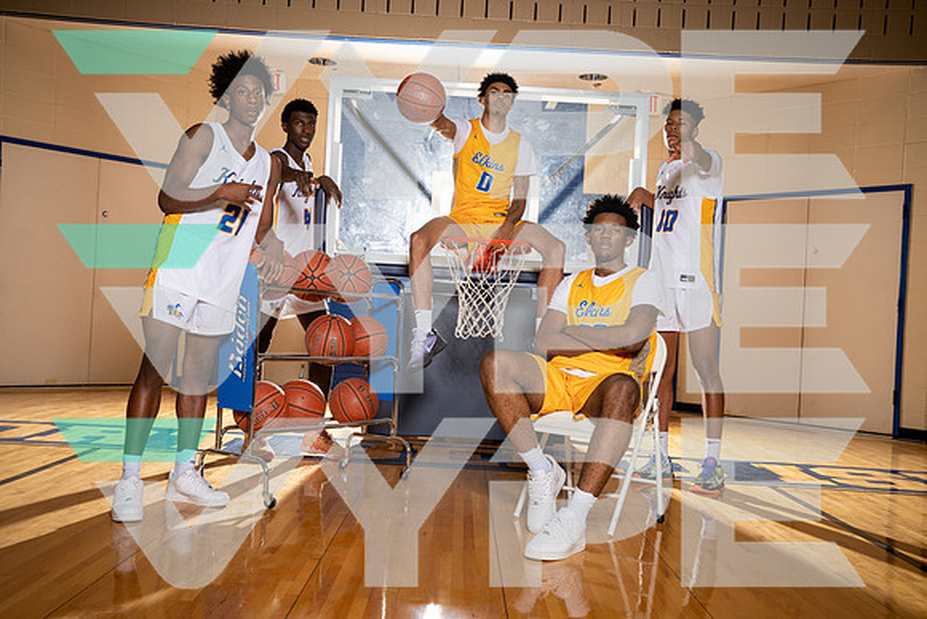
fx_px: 979
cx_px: 464
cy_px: 310
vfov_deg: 35.1
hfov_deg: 50.7
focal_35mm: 38
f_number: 8
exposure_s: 1/250
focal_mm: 38
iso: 640
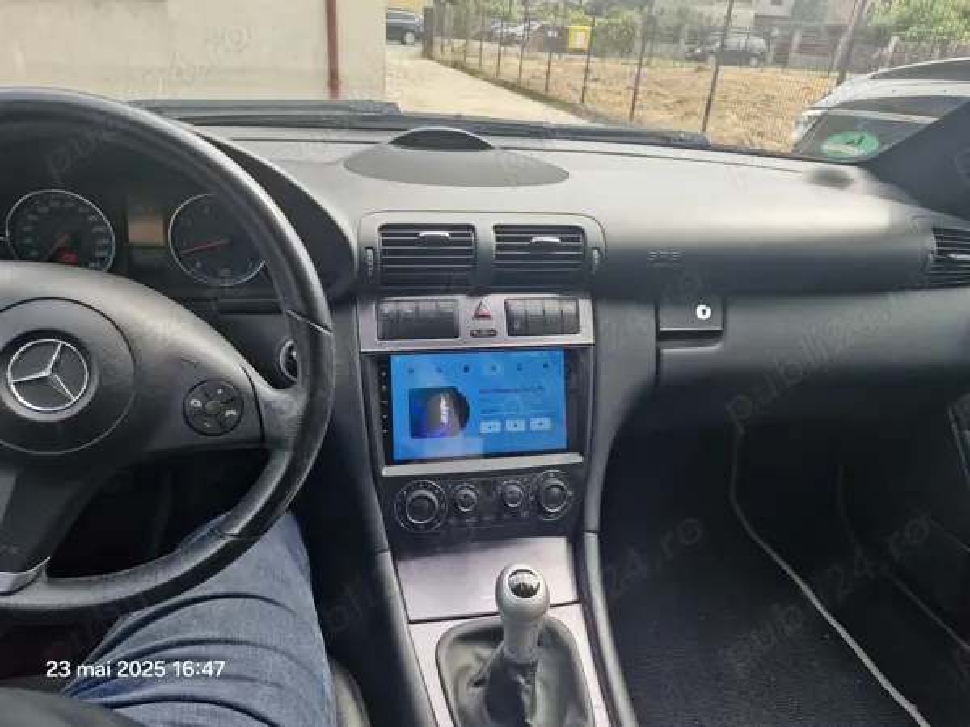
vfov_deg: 58.9
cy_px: 364
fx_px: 644
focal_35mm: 23
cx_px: 485
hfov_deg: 73.9
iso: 50
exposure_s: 1/180
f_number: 1.8
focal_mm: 5.54
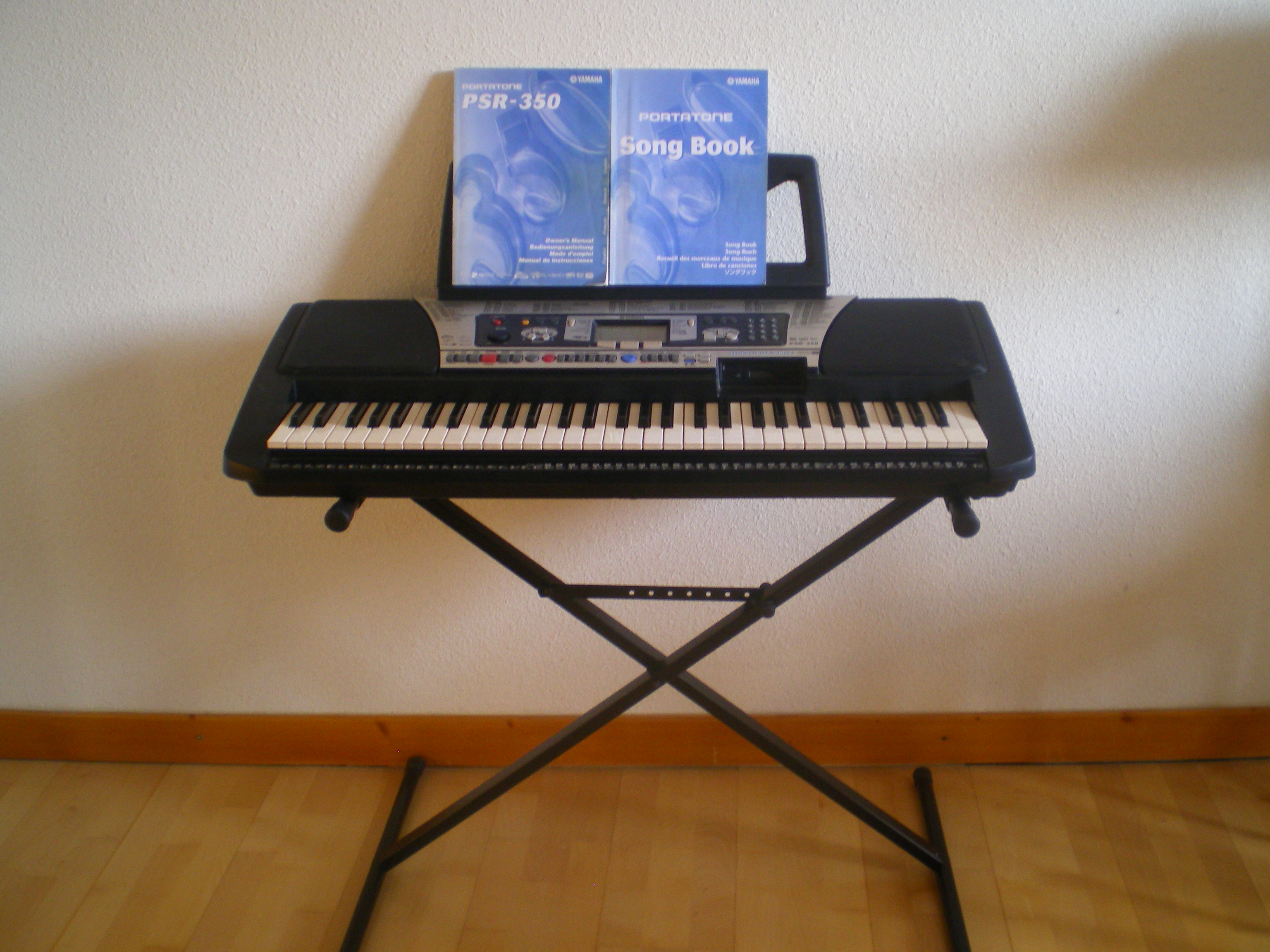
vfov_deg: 37.7
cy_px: 476
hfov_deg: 49.0
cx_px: 635
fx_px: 1394
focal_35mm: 38
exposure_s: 1/30
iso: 160
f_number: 3.1
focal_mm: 6.3
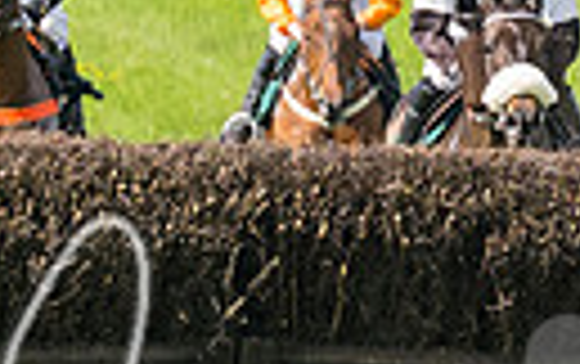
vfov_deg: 0.6
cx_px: 1672
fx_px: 33634
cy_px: -28
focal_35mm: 2125
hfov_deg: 1.0
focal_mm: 160
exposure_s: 1/2000
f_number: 5
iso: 400
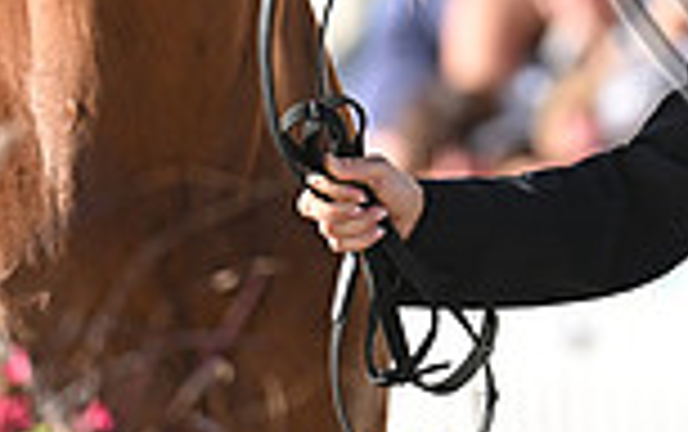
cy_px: -290
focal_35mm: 1546
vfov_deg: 0.9
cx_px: 967
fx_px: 29020
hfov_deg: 1.4
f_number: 5
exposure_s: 1/1600
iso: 800
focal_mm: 400
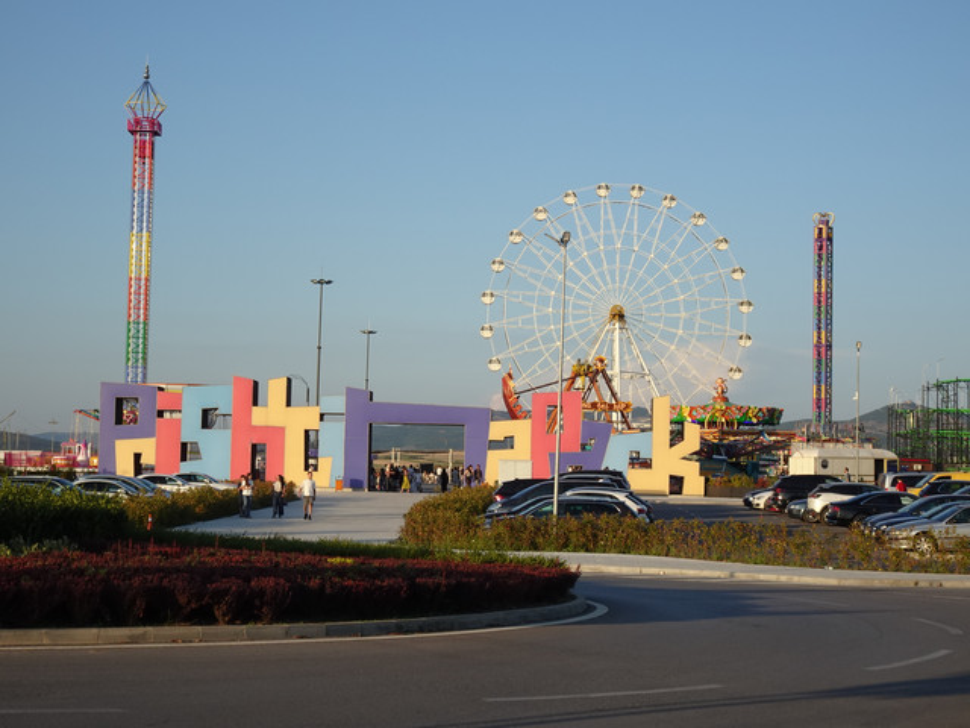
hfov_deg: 28.2
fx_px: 1933
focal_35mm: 69
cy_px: 364
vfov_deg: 21.3
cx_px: 485
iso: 80
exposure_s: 1/320
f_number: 4.5
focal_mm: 10.86
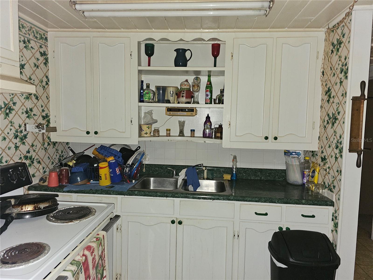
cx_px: 186
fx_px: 248
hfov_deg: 73.9
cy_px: 140
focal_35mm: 23
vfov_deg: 58.9
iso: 125
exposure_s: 1/15.4
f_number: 1.7
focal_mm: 6.3
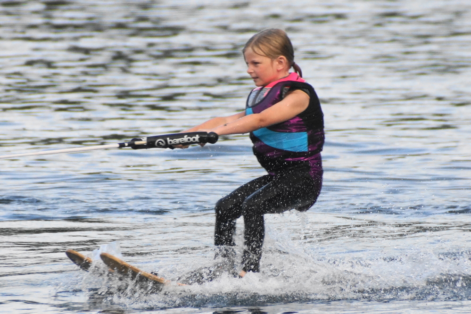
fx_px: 4906
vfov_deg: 3.7
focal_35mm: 375
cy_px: 157
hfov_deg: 5.5
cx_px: 236
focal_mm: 250
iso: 500
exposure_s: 1/400
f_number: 6.3
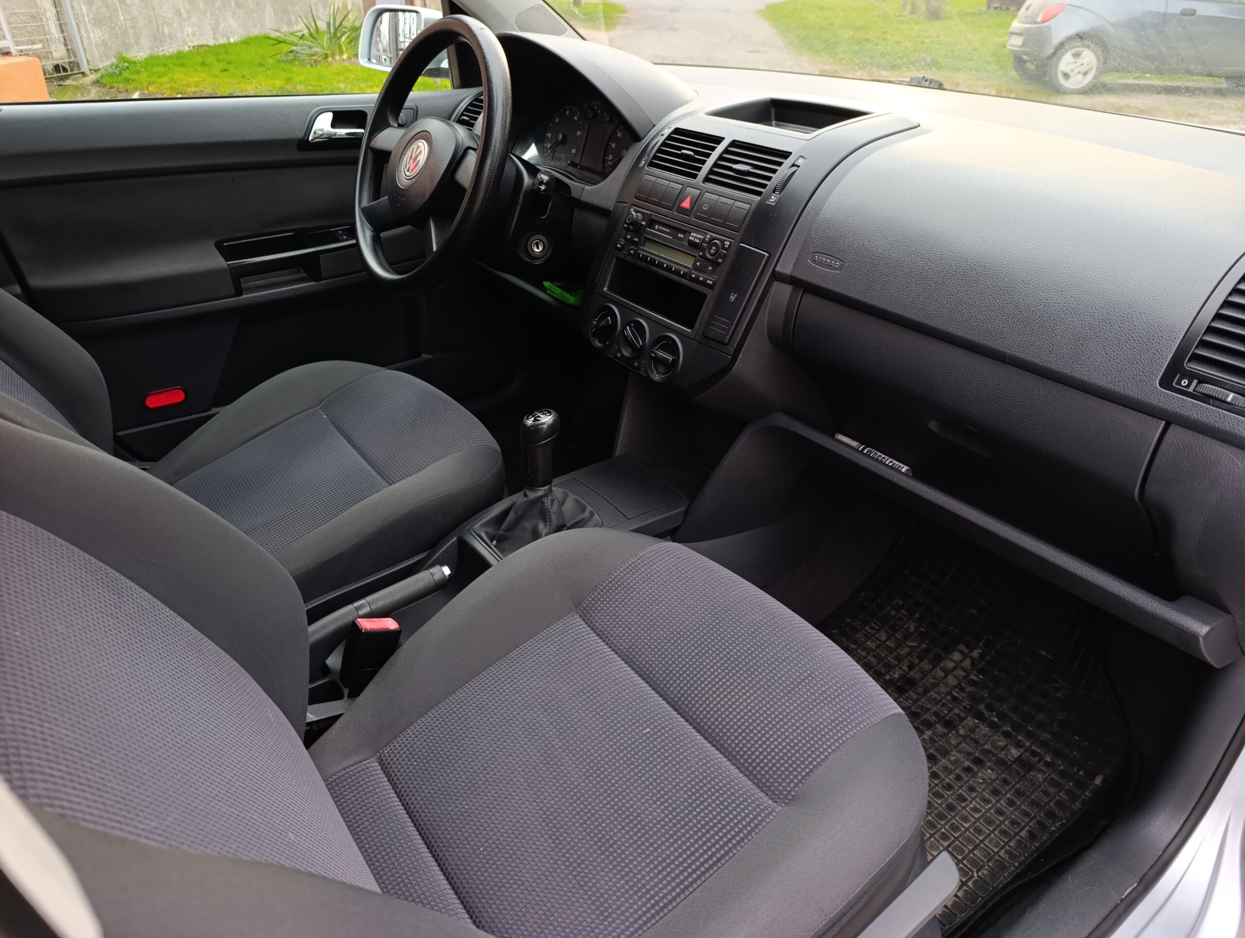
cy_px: 469
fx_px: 828
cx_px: 622
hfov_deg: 73.8
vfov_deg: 59.0
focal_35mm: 23
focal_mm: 6.14
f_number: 1.6
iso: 500
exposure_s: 1/100
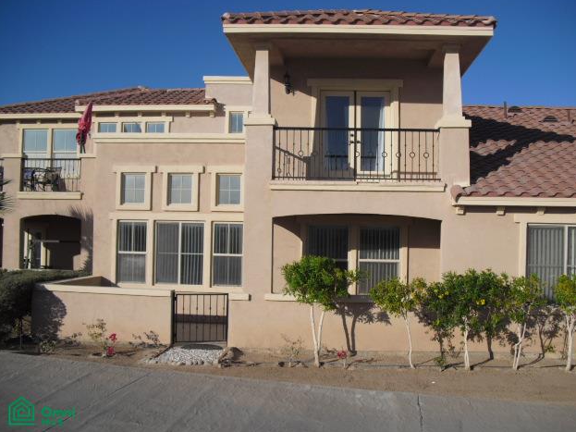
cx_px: 293
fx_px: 616
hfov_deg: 50.1
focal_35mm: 37
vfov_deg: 38.7
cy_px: 214
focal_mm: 6.3
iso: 64
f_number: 7.8
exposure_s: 1/250
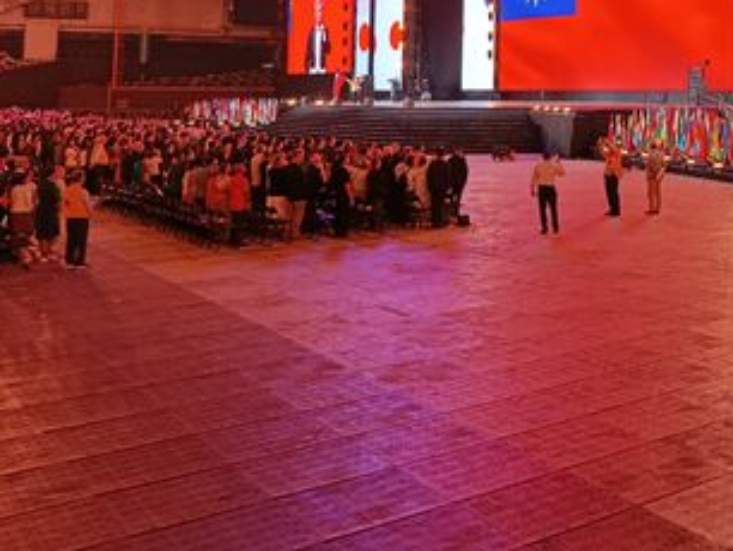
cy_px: 14
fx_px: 996
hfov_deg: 36.8
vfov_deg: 29.1
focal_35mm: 47
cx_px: 709
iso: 577
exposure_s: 1/120
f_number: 1.7
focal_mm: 5.24
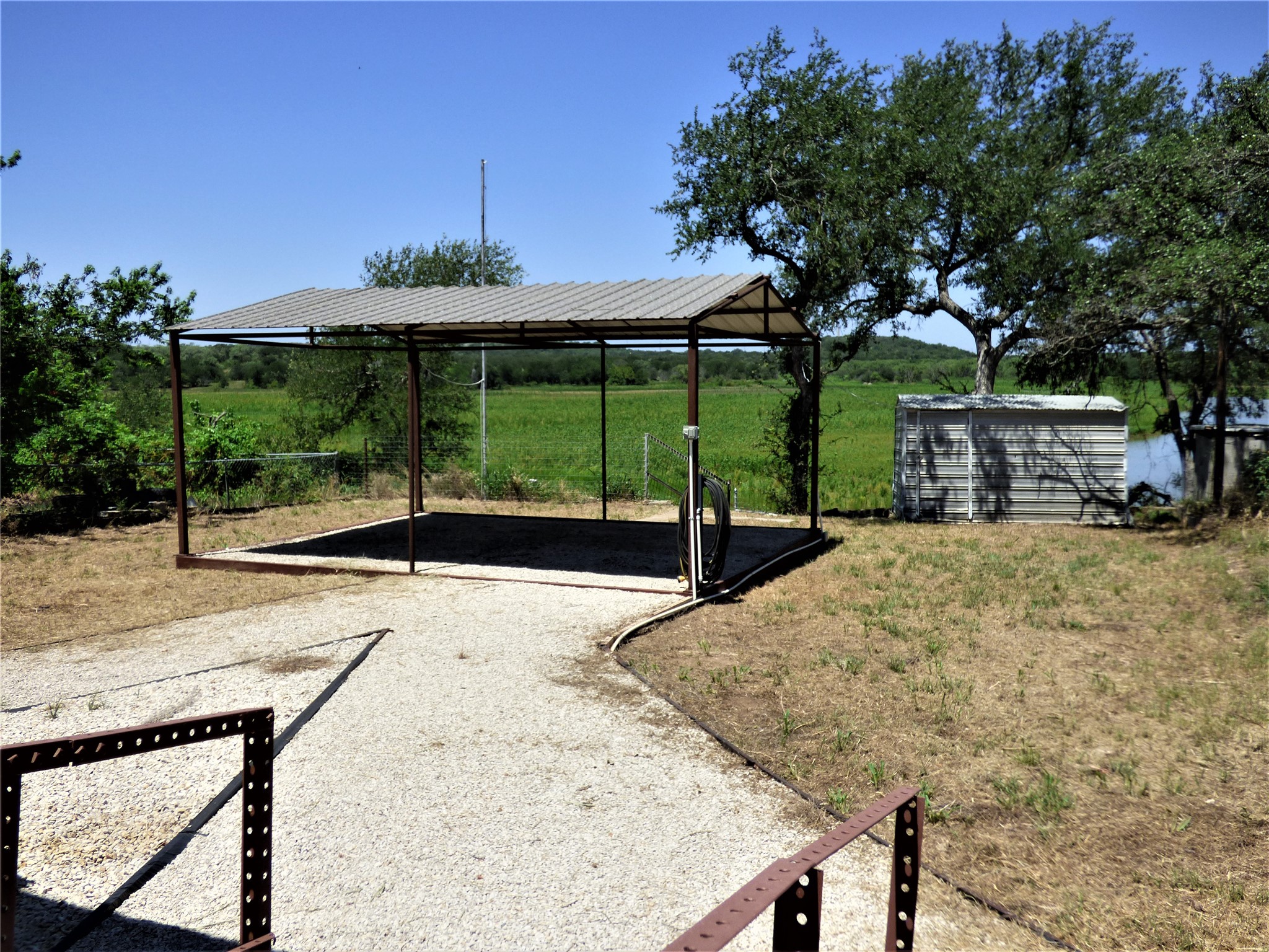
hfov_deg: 56.8
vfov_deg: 44.2
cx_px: 634
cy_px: 476
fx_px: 1173
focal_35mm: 32
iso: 100
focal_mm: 5.53
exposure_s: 1/1600
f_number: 3.3
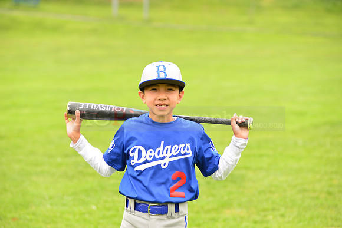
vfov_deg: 10.2
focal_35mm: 135
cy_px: 114
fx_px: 1283
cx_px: 171
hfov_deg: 15.2
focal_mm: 135
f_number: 5
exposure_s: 1/250
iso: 160
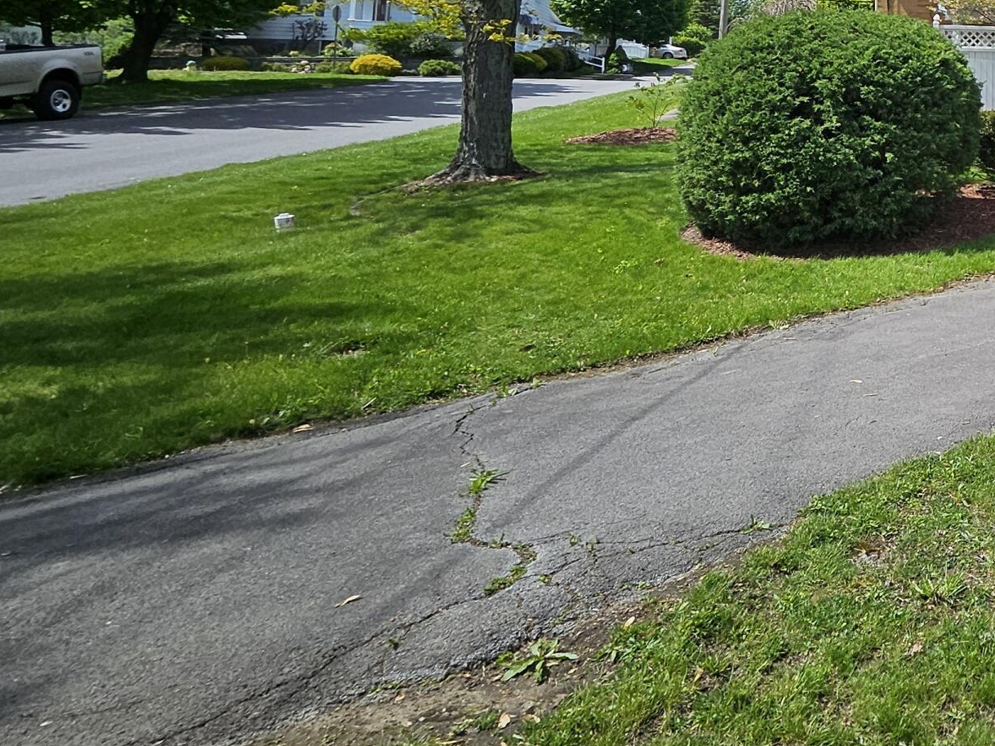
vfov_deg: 41.0
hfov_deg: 40.8
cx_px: 1176
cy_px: 87
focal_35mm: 32
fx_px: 920
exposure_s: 1/1663
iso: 32
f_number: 2.2
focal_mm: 1.74
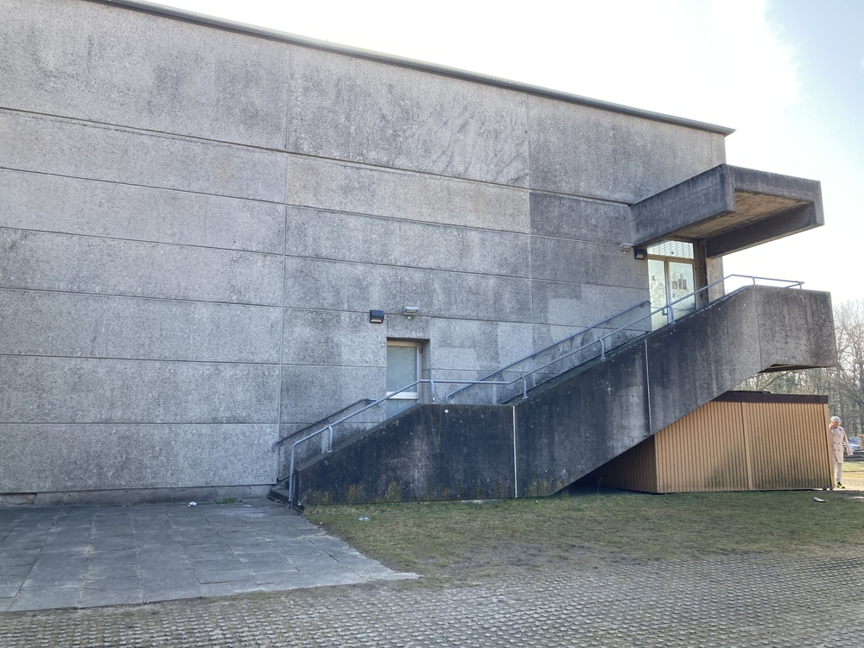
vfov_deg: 49.7
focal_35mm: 28
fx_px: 699
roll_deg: -0.5
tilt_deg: +9.5
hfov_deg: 63.4
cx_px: 432
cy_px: 324
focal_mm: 3.99
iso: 20
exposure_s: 1/308
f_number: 1.8
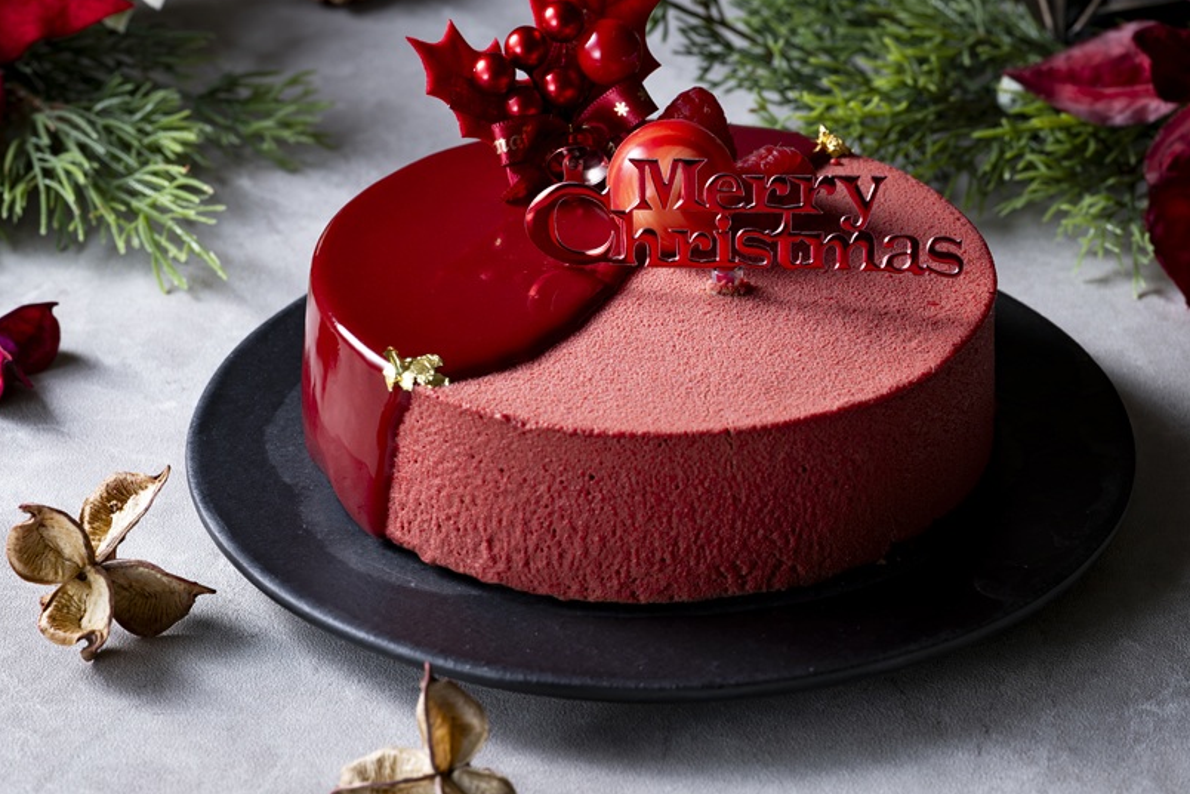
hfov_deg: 14.5
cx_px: 666
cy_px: 286
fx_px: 4660
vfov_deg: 9.7
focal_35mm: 141
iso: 400
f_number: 10
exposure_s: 1/100
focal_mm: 105
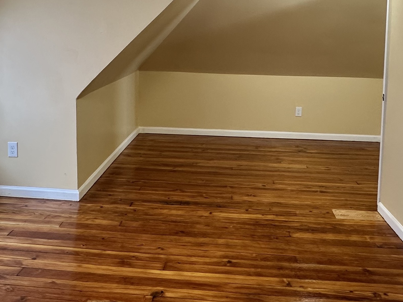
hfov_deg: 51.3
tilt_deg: -4.0
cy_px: 62
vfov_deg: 38.2
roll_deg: -0.7
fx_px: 419
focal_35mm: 36
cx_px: 209
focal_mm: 2.22
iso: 160
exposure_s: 1/99
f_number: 2.2
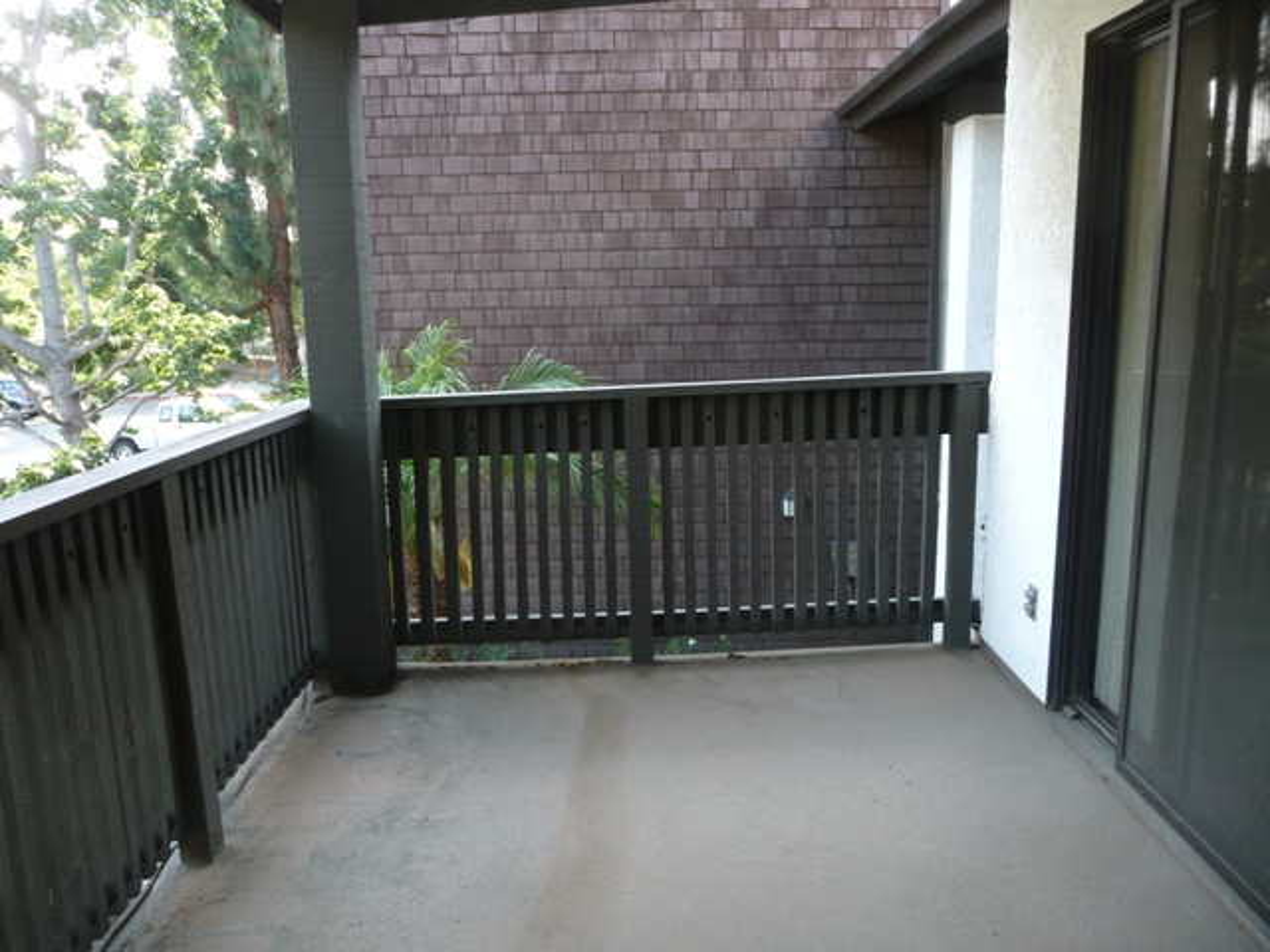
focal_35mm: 28
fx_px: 1027
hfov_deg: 63.4
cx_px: 635
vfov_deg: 49.7
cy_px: 476
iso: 100
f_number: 3.3
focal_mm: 4.7
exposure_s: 1/40
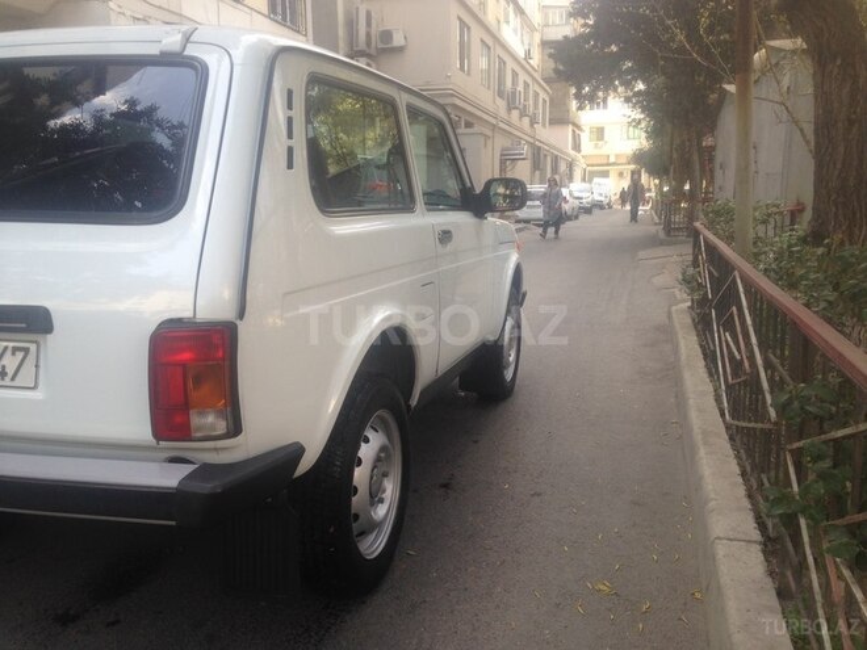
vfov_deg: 42.9
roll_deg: -0.8
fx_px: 827
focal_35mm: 33
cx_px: 434
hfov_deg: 55.4
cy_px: 325
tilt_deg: -7.1
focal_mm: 4.12
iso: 50
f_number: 2.4
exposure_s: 1/127
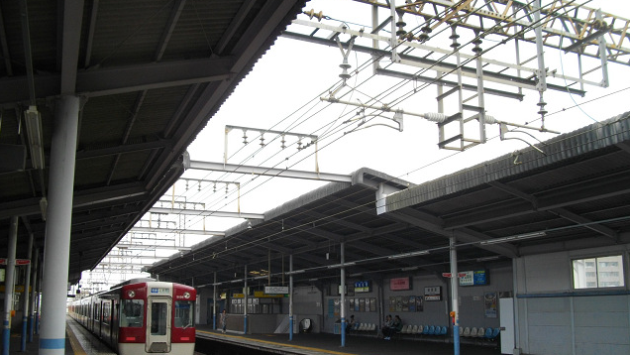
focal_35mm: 34
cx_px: 316
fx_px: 568
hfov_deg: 58.0
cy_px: 223
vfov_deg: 34.5
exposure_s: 1/50
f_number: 8.8
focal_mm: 5.7
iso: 100
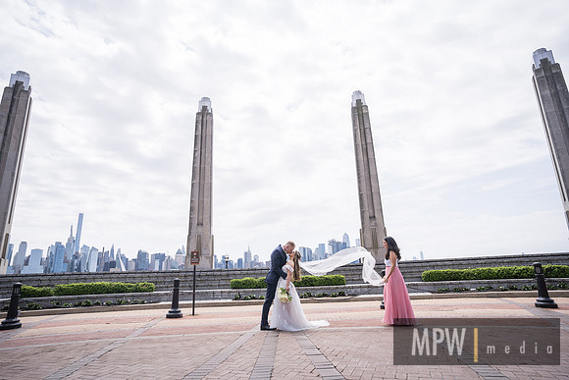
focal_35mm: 20
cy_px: 190
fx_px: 316
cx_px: 284
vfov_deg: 62.0
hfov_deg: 84.0
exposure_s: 1/2000
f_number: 2.8
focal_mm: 20
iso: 100
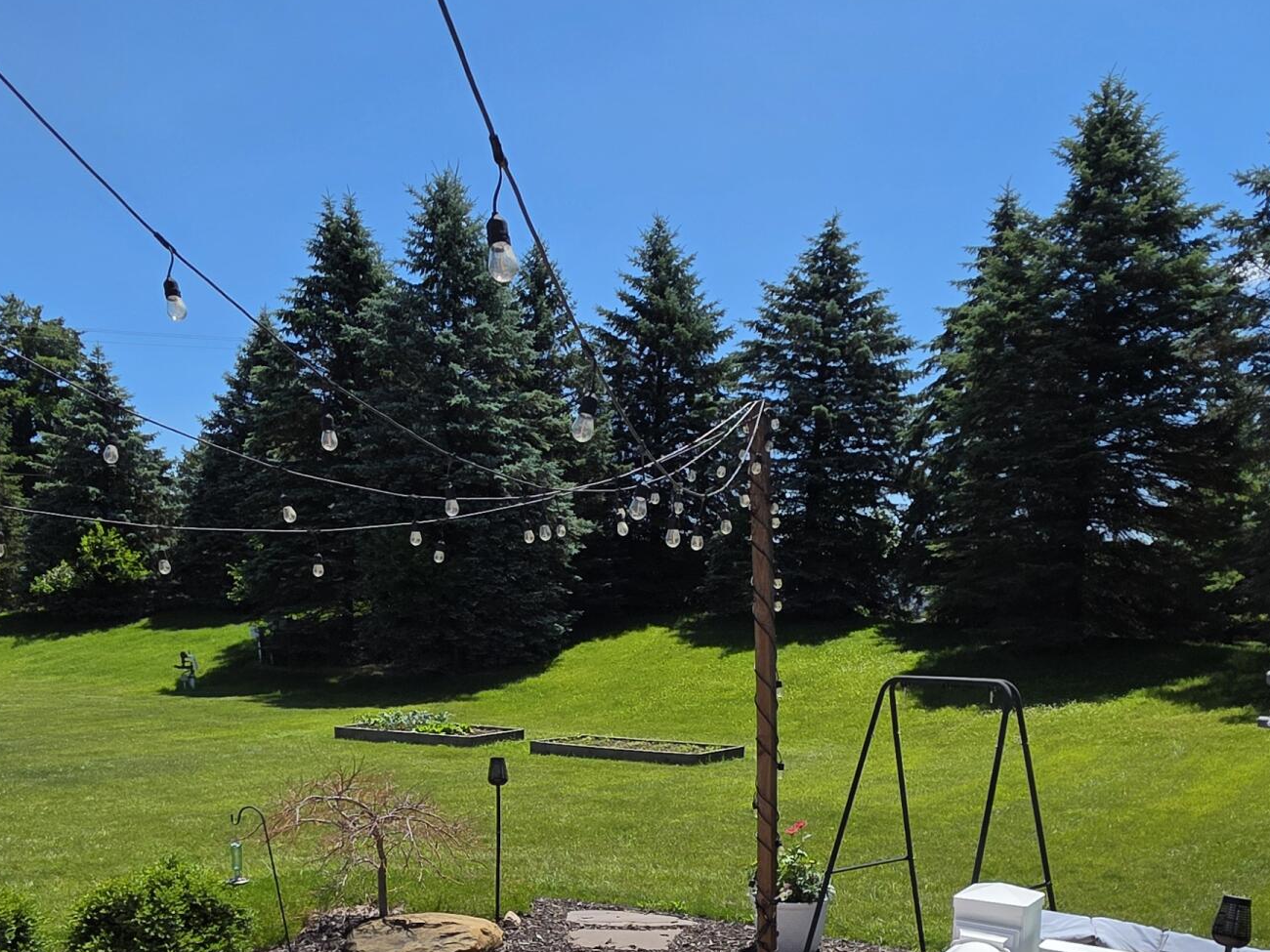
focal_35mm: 30
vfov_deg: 43.8
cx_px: 609
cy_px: 806
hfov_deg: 59.9
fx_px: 1101
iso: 40
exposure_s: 1/3521
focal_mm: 2.2
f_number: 1.9
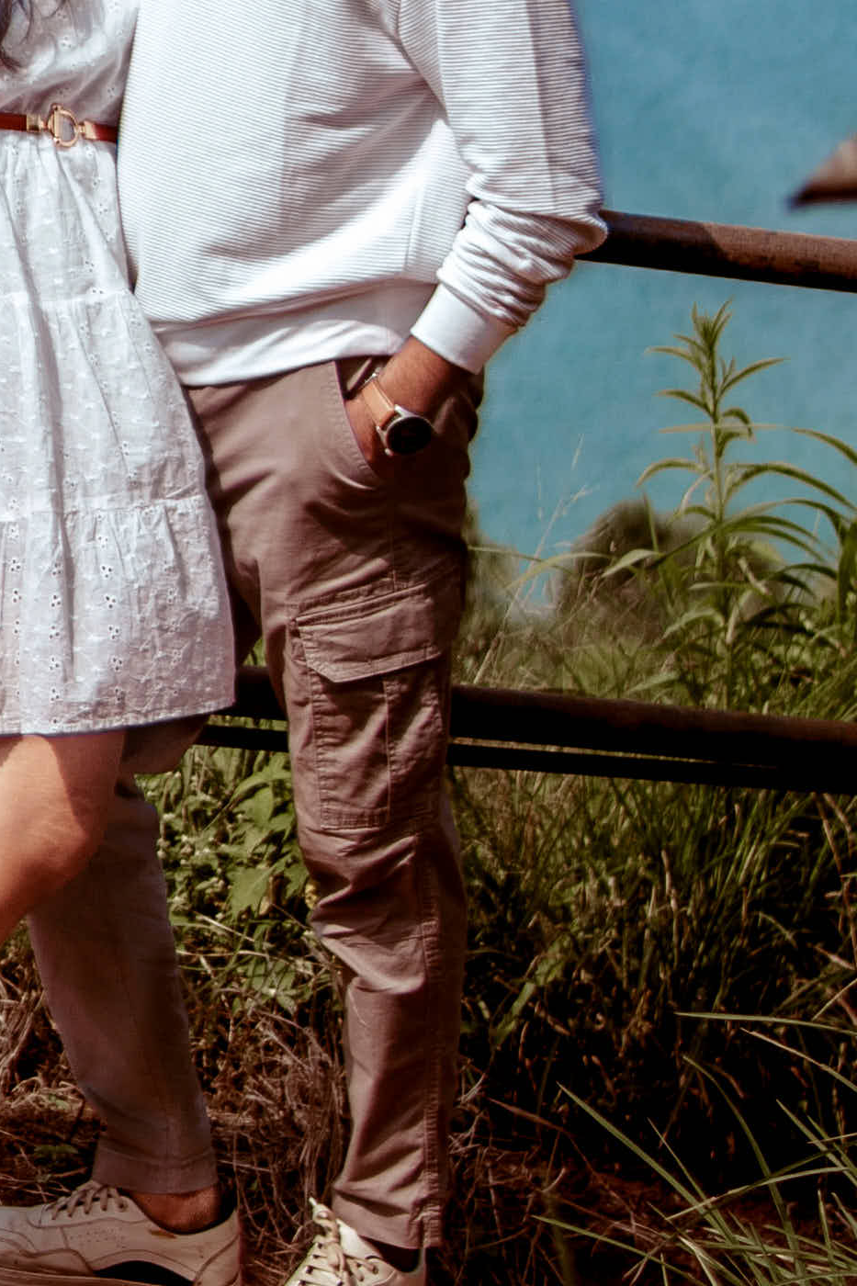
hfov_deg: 9.1
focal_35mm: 150
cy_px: -412
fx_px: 5357
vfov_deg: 13.2
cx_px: 541
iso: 100
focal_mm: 35
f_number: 1.4
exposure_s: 1/8000
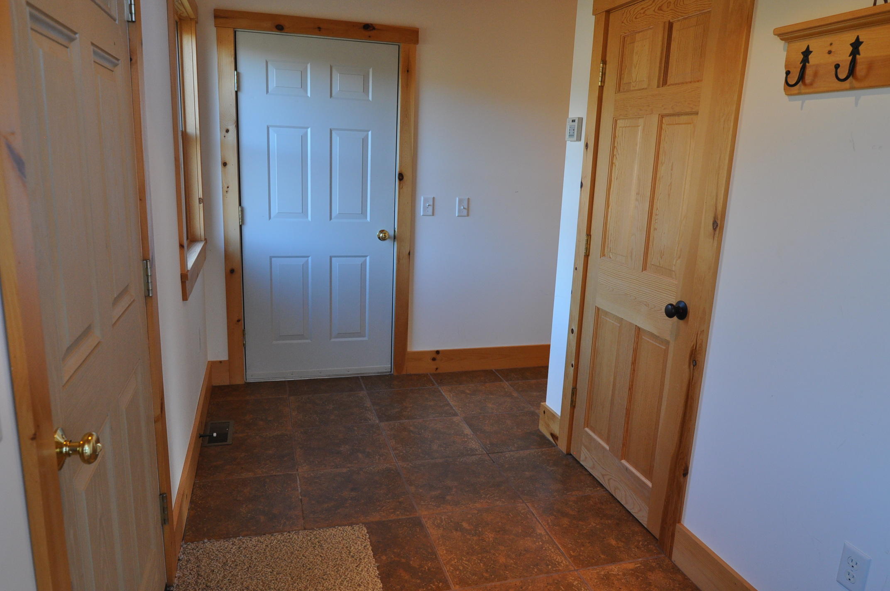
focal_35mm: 24
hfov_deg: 73.8
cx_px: 445
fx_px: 593
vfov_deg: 53.0
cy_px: 296
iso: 640
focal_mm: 16
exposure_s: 1/60
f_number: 4
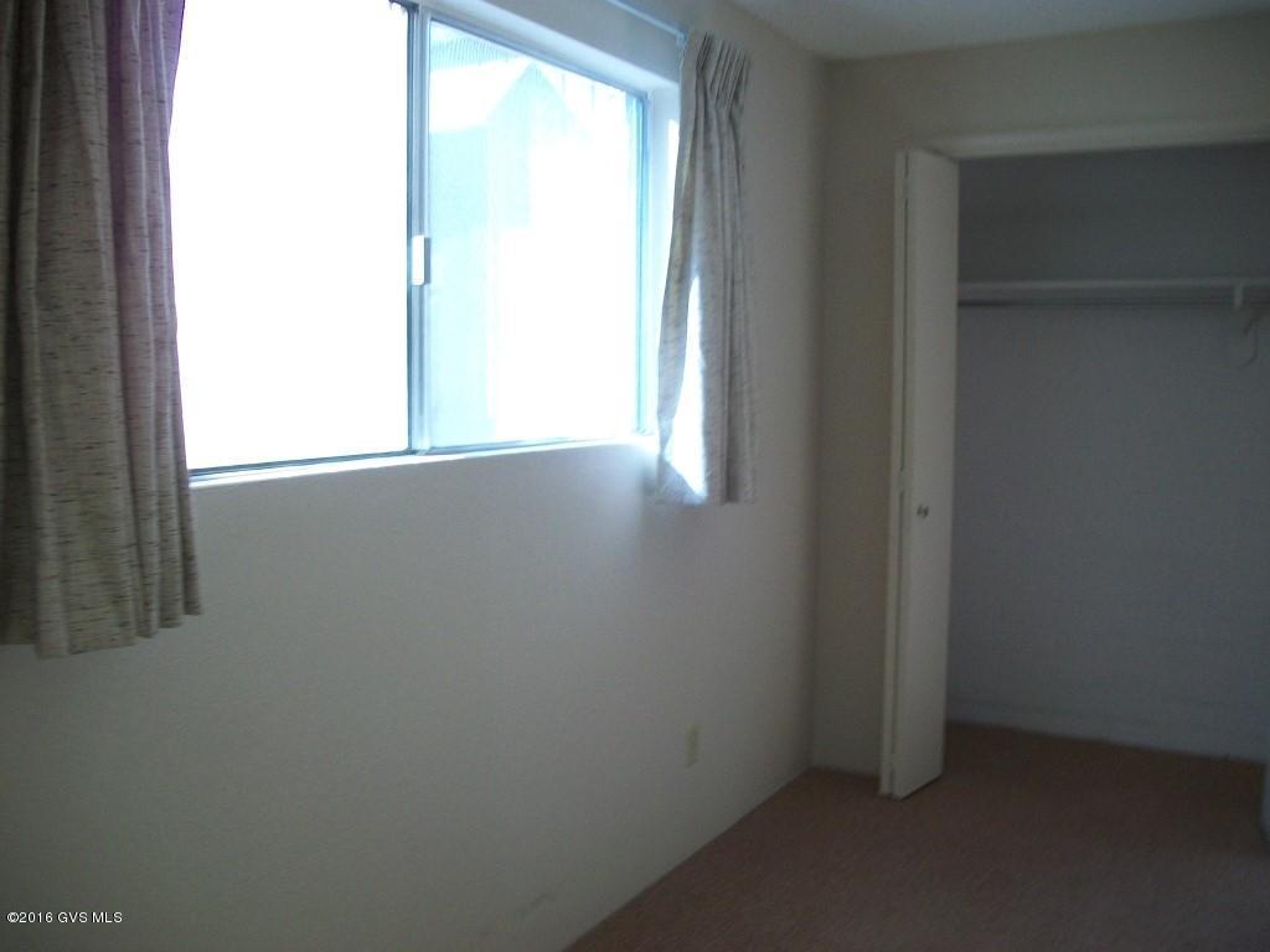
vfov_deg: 44.2
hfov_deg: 56.8
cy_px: 476
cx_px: 635
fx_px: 1174
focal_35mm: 32
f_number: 2.9
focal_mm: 5.7
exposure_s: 1/30
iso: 122
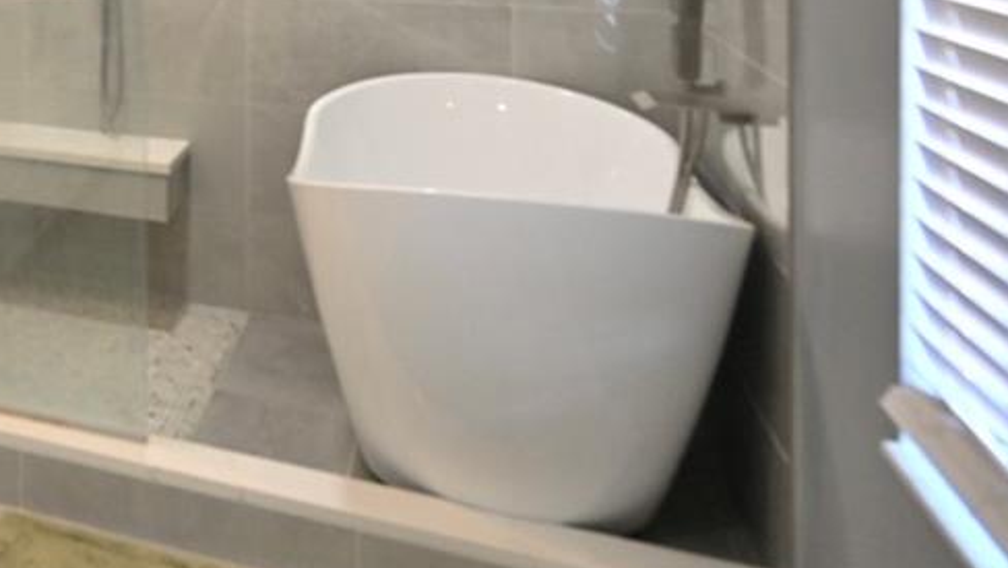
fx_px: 1284
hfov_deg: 30.4
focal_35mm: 48
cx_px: -397
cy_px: -135
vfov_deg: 22.7
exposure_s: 1/125
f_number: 4
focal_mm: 14
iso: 560
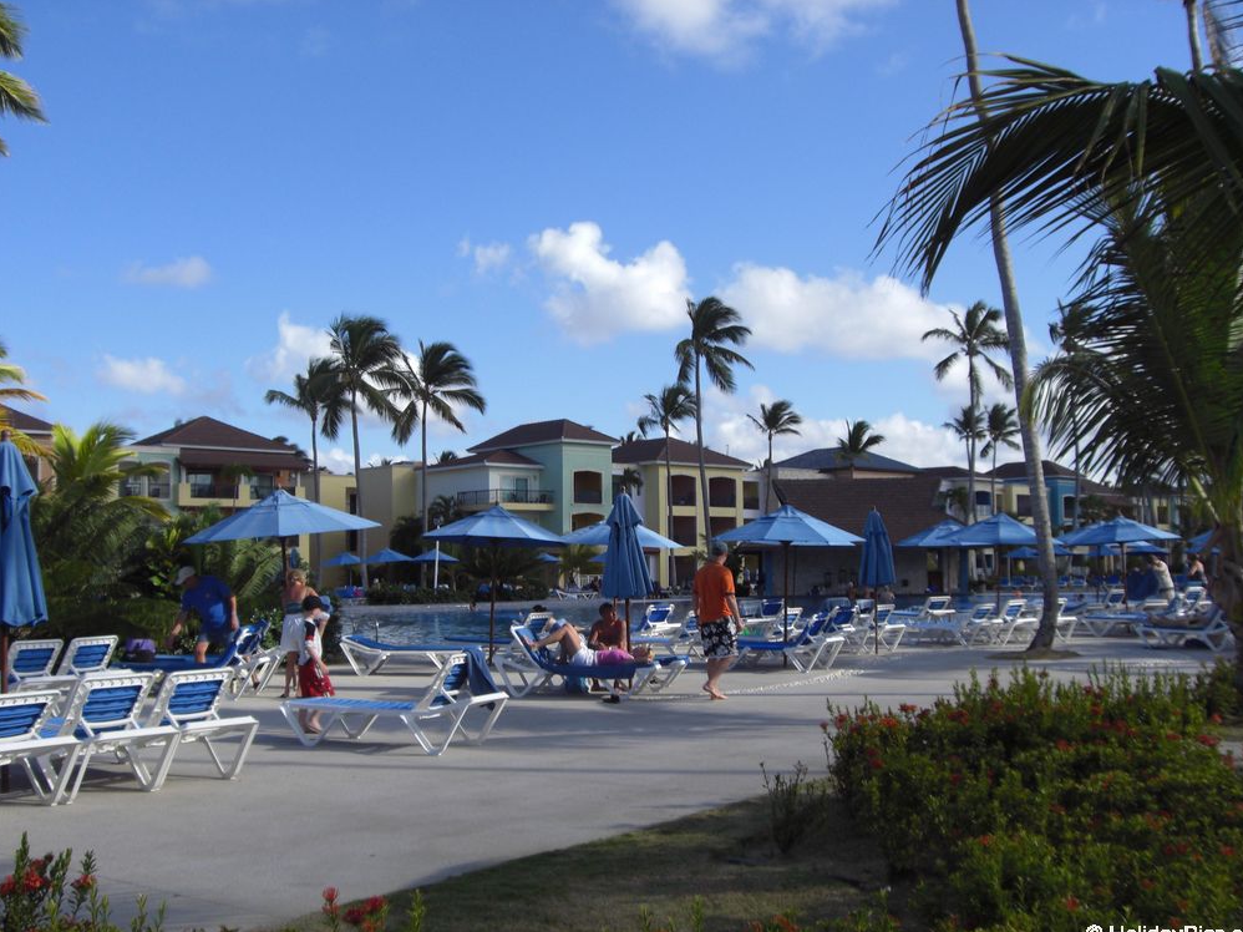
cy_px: 476
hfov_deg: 47.9
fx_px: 1400
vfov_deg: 36.8
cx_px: 629
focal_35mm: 39
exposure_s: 1/125
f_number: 8
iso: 64
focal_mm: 6.2
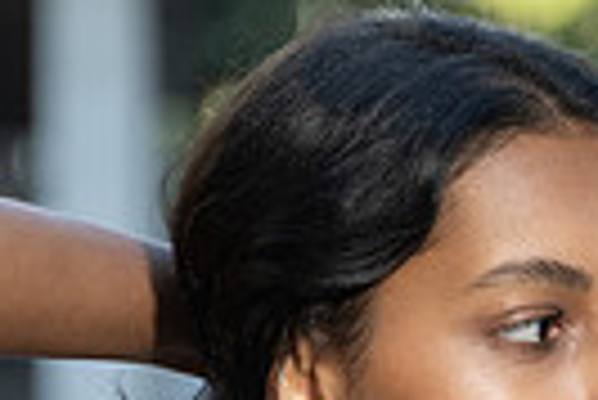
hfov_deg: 6.9
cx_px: 454
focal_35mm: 296
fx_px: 4922
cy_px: 784
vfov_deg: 4.6
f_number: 2.8
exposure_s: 1/500
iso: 400
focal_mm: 68
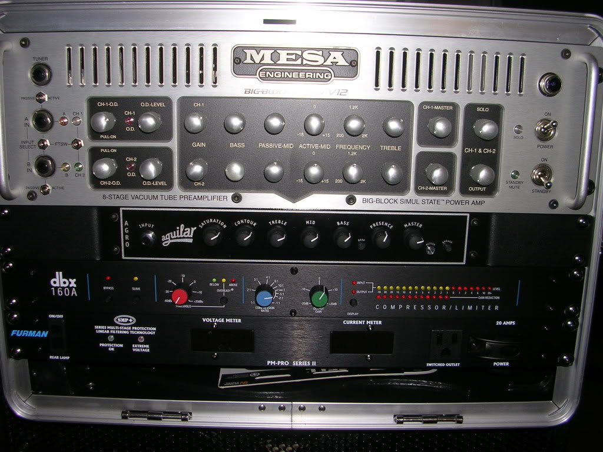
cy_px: 226
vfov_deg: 37.7
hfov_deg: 49.0
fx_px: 662
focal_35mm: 38
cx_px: 302
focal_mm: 5.8
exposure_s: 1/60.1
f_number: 2.8
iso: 50
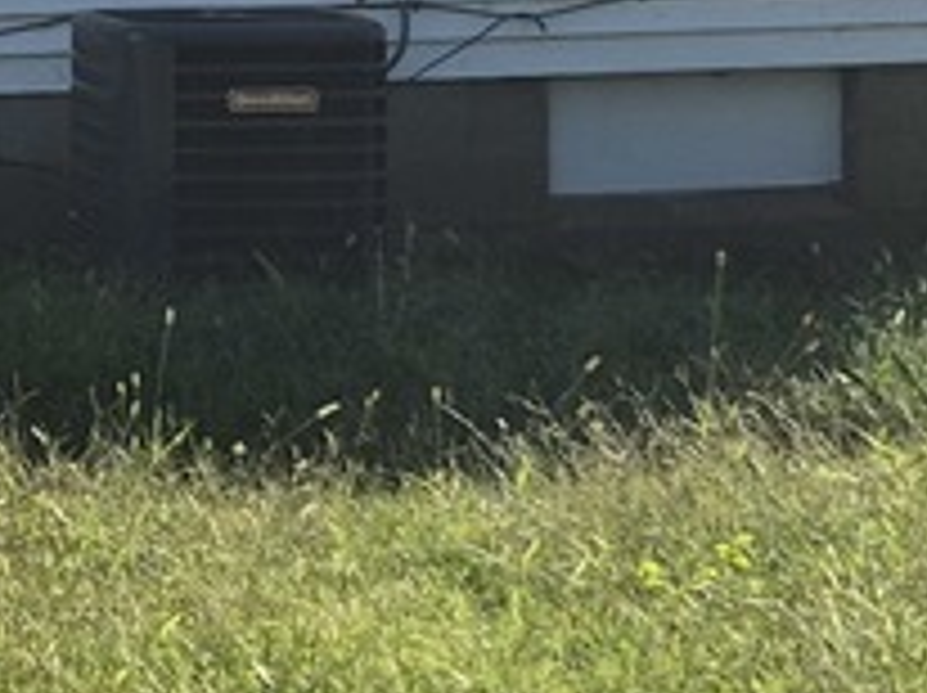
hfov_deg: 11.3
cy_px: 4
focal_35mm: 161
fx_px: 4306
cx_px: -837
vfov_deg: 9.1
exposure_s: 1/1796
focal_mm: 5.4
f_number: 1.8
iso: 25
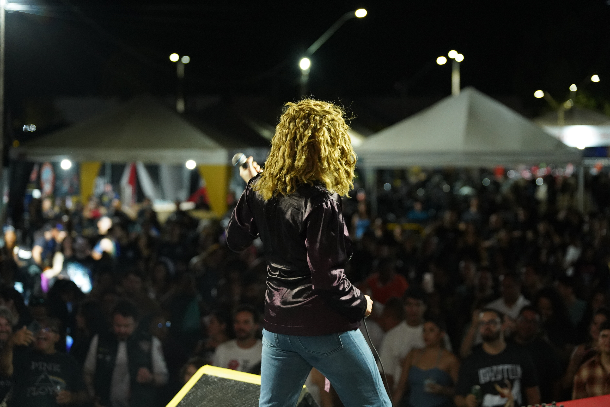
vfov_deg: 16.1
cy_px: 204
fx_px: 1440
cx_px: 305
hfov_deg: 23.9
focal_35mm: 85
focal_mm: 85
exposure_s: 1/200
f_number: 2.8
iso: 5000
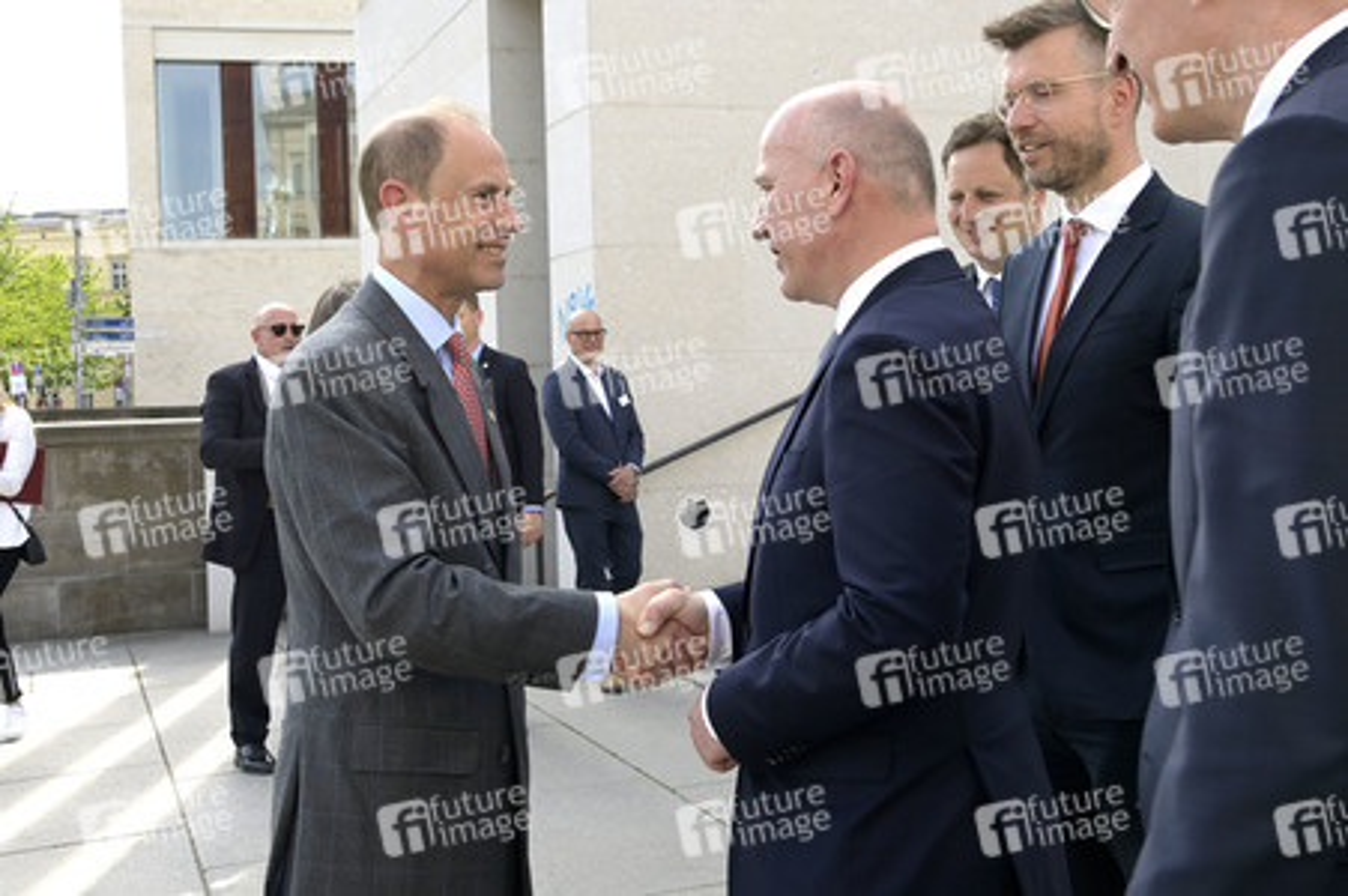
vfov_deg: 30.5
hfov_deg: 44.5
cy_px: 448
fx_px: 1646
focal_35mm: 44
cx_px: 674
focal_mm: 44
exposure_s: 1/125
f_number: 13
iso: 320
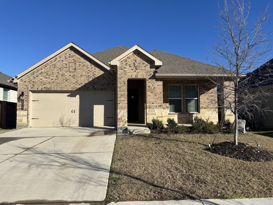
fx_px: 189
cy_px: 102
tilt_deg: +3.2
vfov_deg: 56.8
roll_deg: +0.3
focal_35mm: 24
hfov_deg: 71.6
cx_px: 136
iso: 80
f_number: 1.78
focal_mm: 6.86
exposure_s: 1/5525
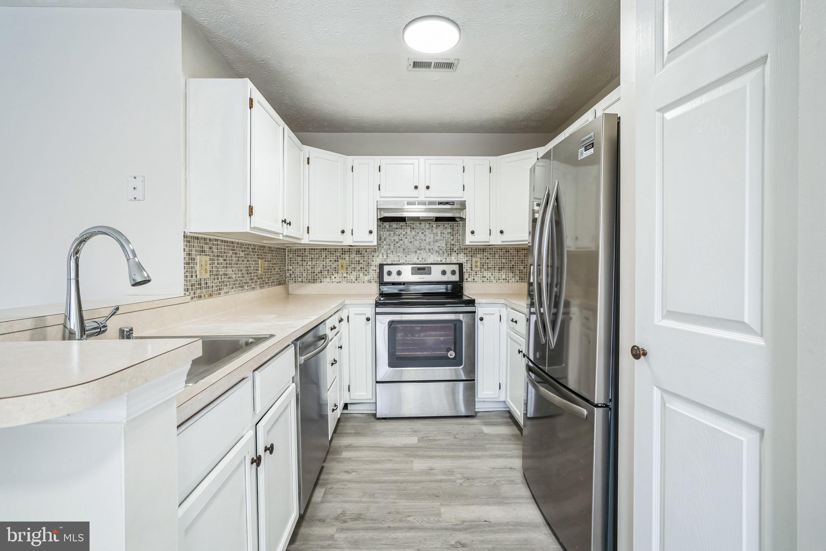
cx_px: 413
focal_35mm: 16
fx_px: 367
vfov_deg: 73.7
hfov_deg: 96.7
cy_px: 276
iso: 400
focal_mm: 16
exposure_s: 1/13
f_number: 9
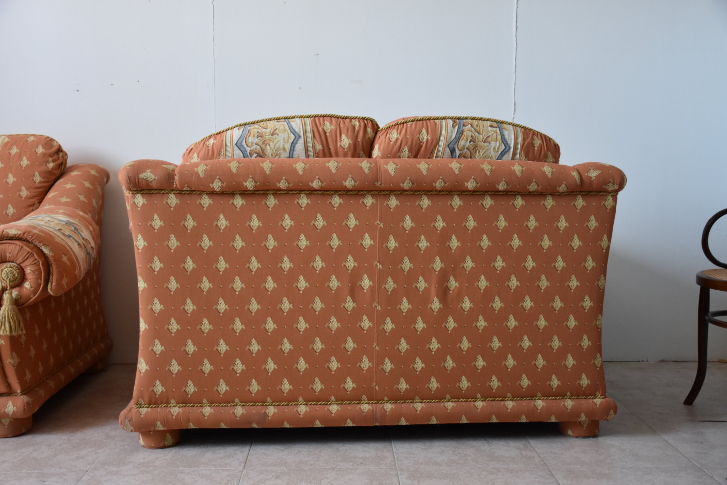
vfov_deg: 36.9
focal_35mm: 36
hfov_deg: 53.1
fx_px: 727
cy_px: 242
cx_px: 364
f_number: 4.5
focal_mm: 24
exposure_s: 1/80
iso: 800
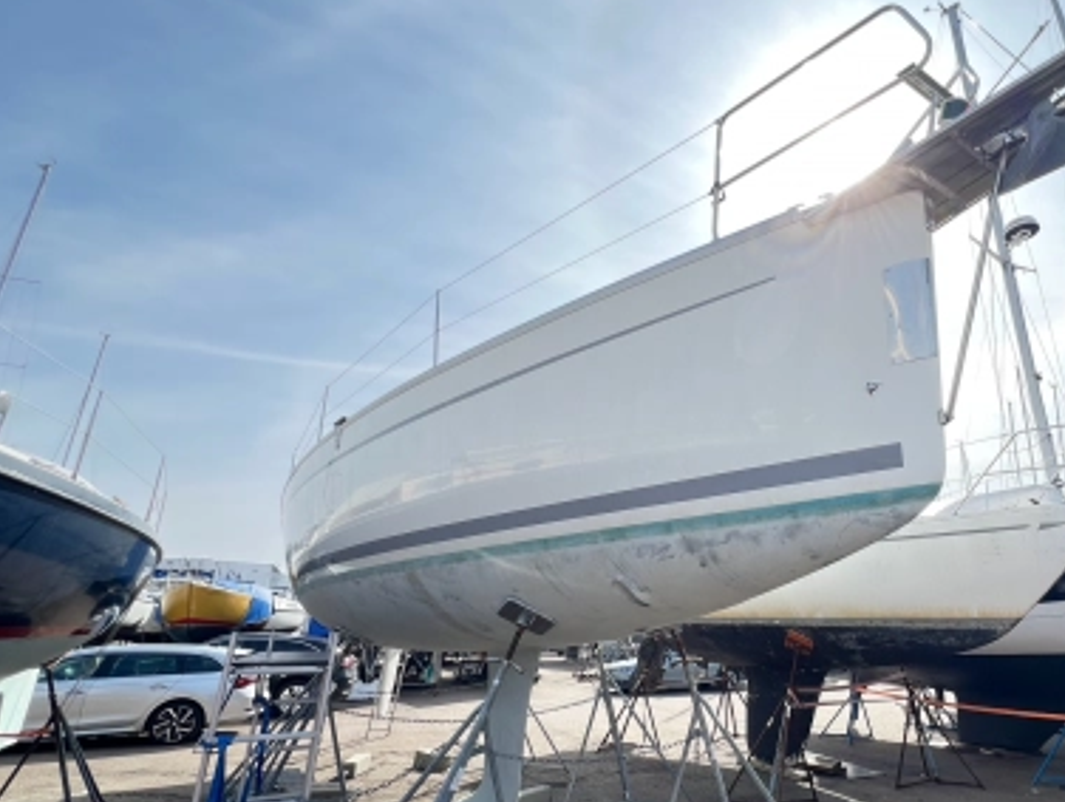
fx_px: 585
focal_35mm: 19
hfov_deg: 81.8
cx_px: 708
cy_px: 432
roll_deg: +0.0
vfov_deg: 68.7
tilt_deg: +16.7
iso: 32
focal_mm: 1.57
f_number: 1.8
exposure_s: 1/669
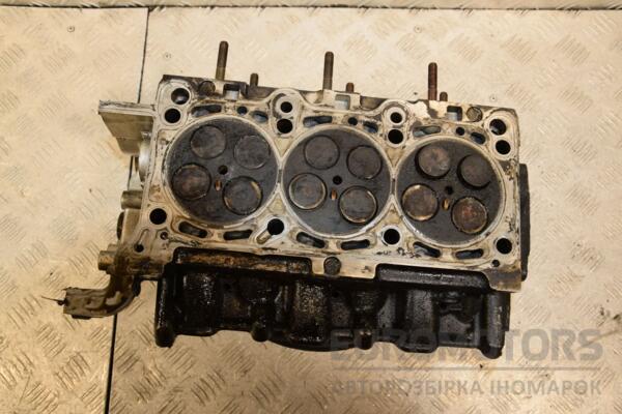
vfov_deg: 36.9
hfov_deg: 53.1
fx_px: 622
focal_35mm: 36
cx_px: 311
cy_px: 207
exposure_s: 1/160
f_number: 6.3
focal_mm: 24
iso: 800
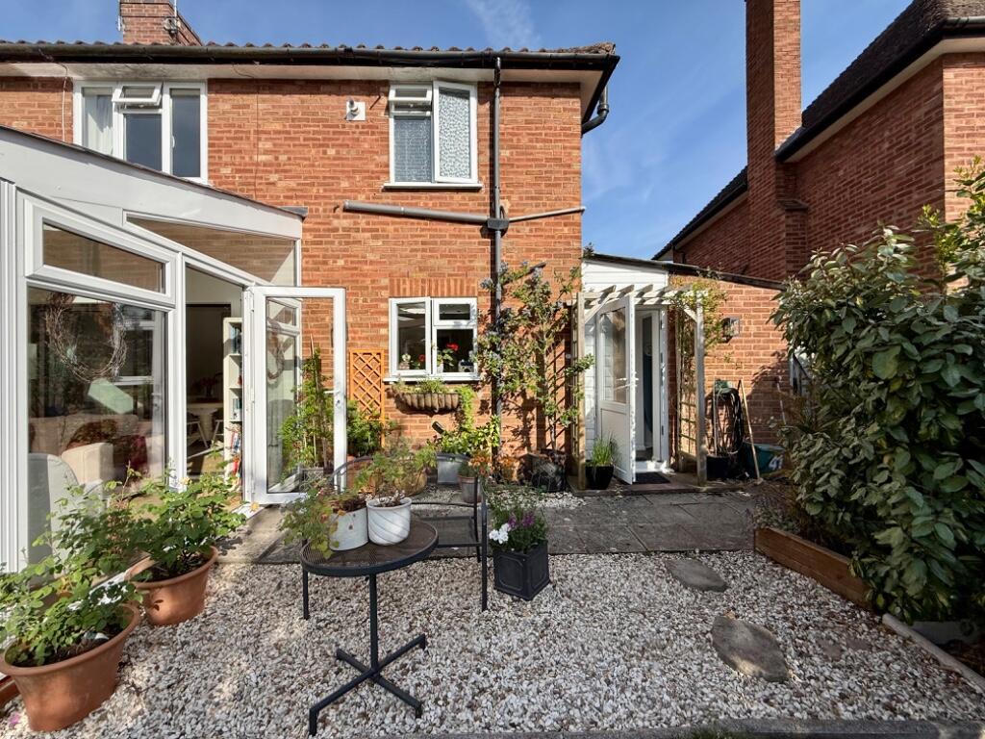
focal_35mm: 14
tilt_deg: +1.8
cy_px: 370
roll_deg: +0.0
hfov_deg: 102.1
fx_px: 398
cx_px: 492
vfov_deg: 85.7
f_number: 2.2
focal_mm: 2.22
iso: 50
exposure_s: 1/1745
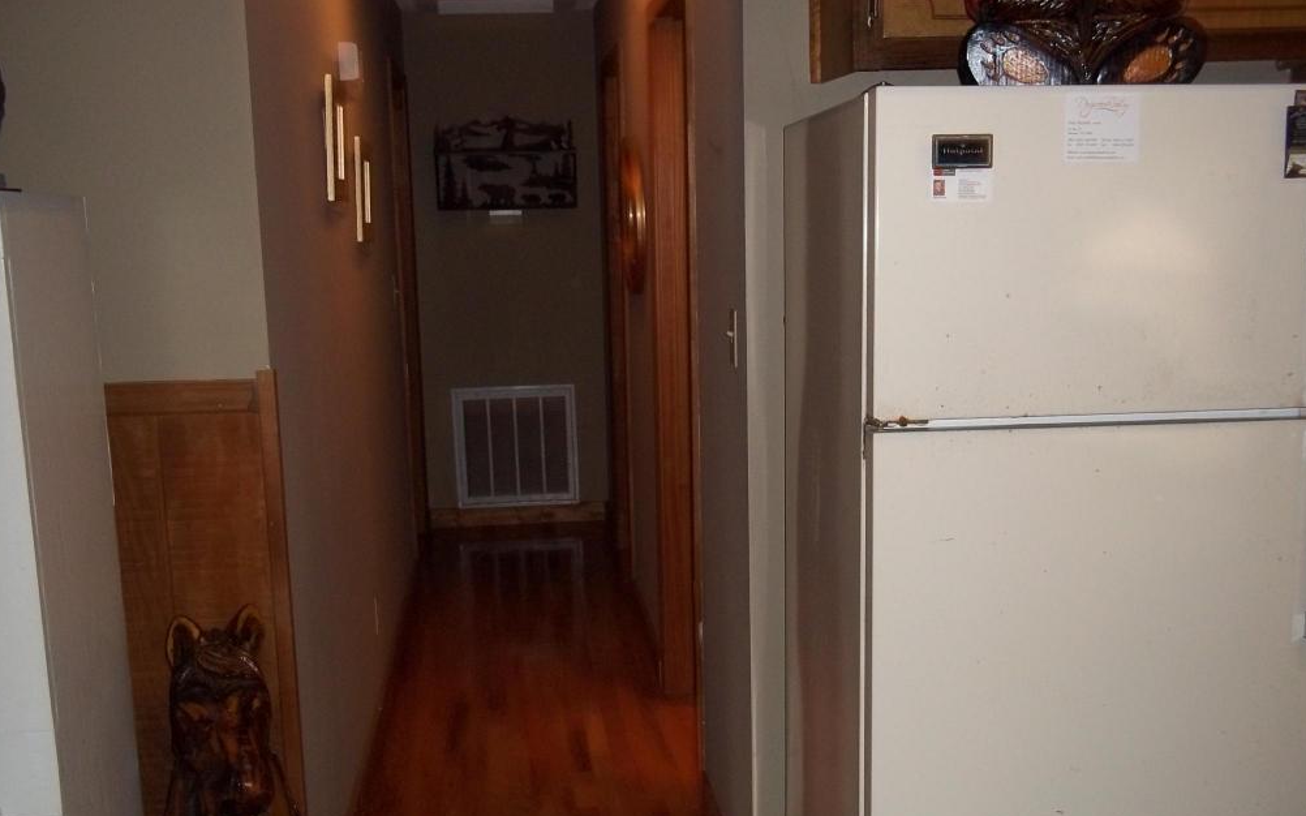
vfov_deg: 32.7
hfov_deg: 50.4
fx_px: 1388
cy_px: 478
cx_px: 654
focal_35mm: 39
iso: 160
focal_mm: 6.5
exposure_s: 1/30
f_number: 3.1
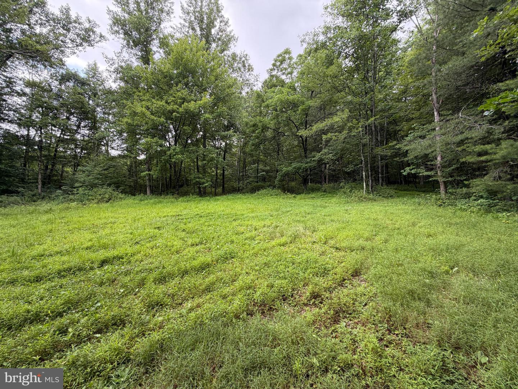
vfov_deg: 85.7
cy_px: 194
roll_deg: -0.6
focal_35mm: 14
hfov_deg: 102.1
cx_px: 259
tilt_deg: +0.5
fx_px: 209
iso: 50
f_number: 2.2
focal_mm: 2.22
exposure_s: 1/121
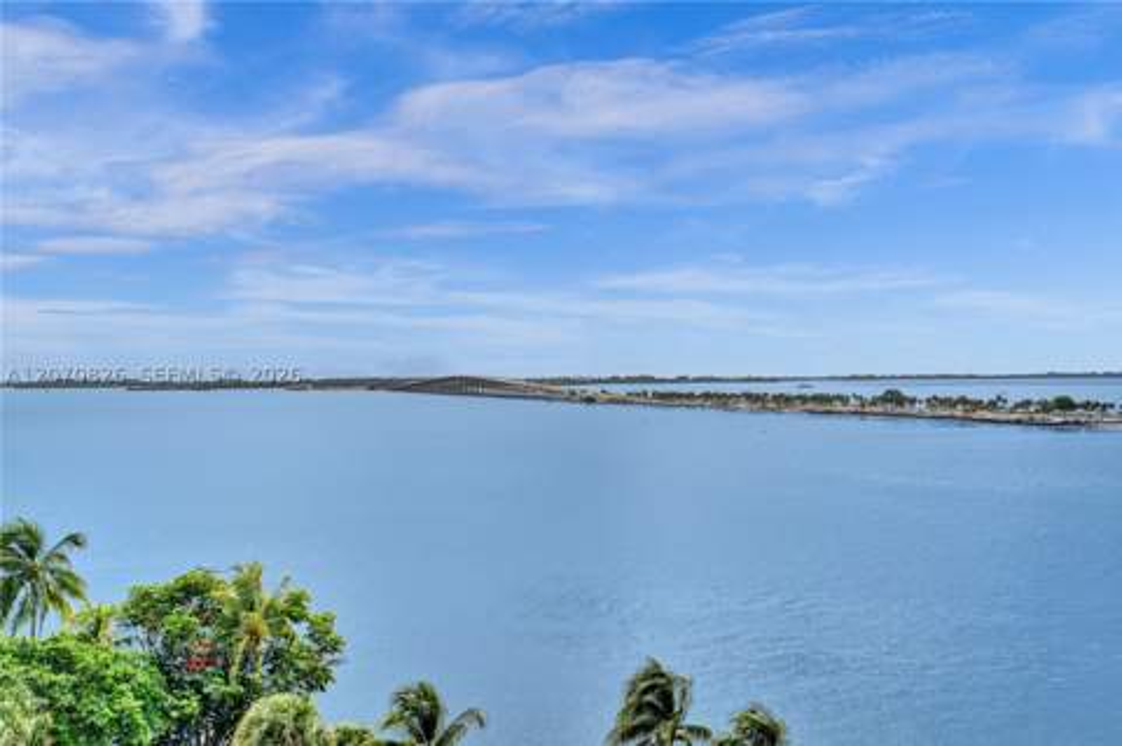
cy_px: 373
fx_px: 1090
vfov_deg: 37.8
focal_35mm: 35
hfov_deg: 54.5
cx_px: 561
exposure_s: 1/125
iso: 100
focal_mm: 35
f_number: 14
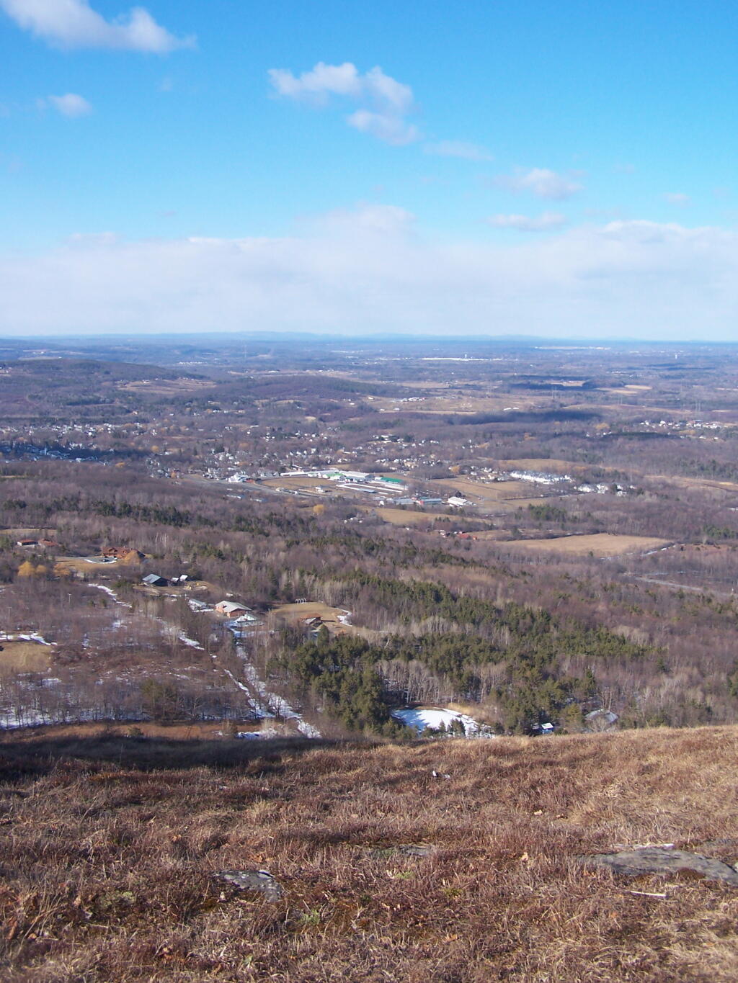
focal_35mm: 38
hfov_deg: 37.7
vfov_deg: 49.0
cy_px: 492
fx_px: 1080
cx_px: 369
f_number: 4
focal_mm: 6.3
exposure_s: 1/640
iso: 80
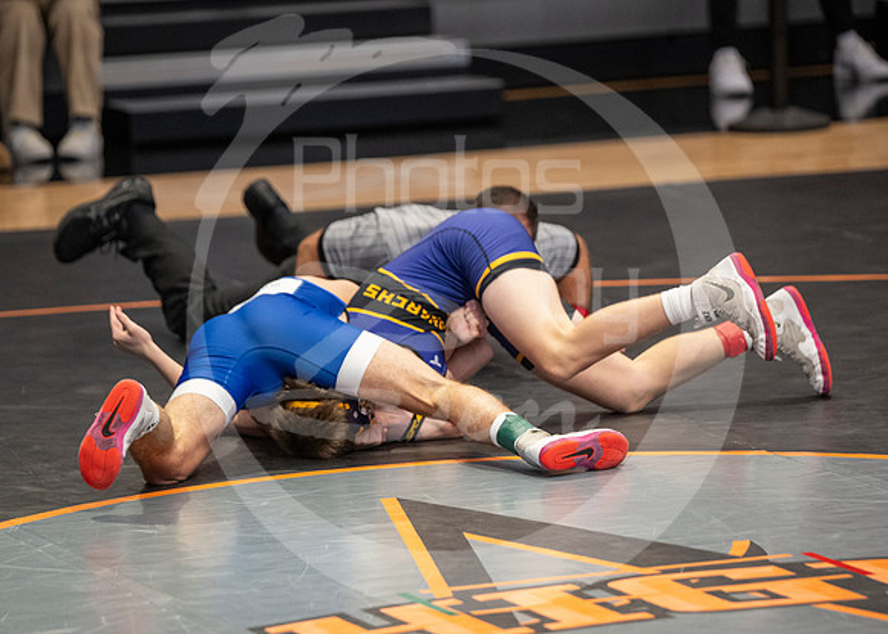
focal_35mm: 251
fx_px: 6325
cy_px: 374
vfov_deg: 5.7
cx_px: 430
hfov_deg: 8.0
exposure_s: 1/1000
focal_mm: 185
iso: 3200
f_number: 2.8
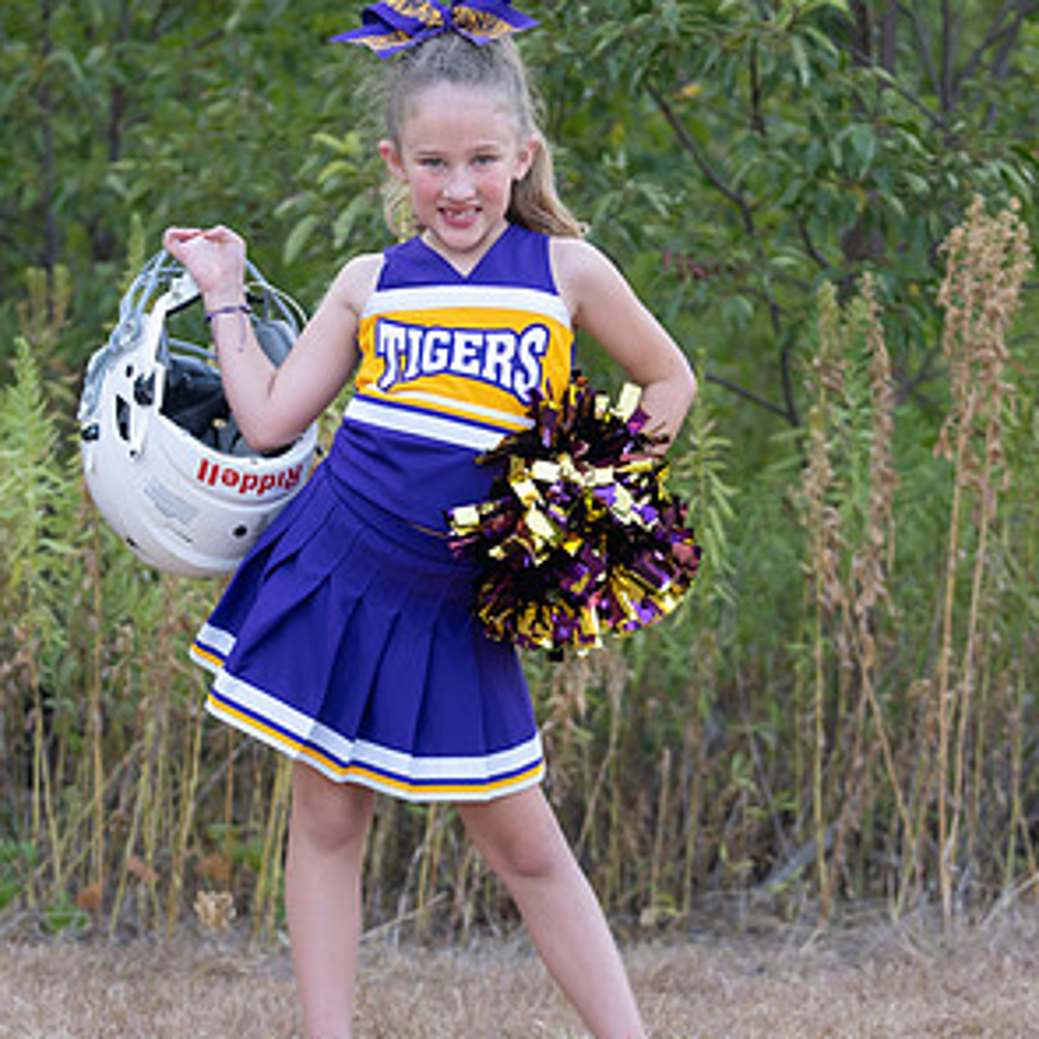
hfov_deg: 12.9
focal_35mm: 135
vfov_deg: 12.9
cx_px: 463
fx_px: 4584
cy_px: 551
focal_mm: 70
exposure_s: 1/320
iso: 320
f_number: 2.8
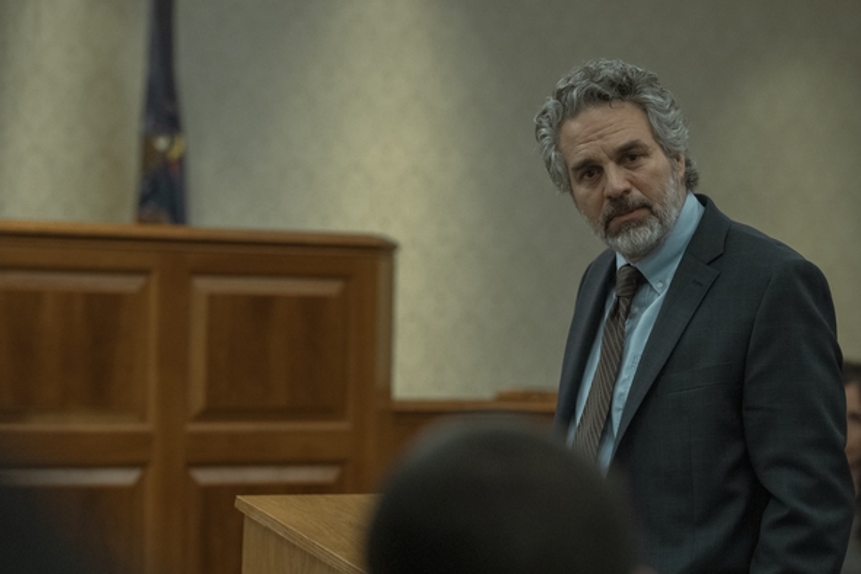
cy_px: 276
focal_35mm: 144
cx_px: 459
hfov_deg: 14.3
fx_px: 3444
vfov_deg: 9.5
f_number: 4
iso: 6400
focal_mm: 133
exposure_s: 1/200
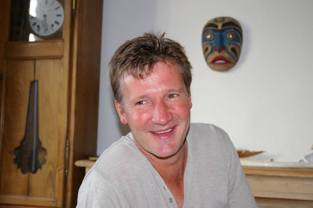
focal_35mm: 50
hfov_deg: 40.0
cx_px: 156
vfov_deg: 27.2
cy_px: 104
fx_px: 430
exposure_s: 1/45
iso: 400
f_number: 4.5
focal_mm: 33
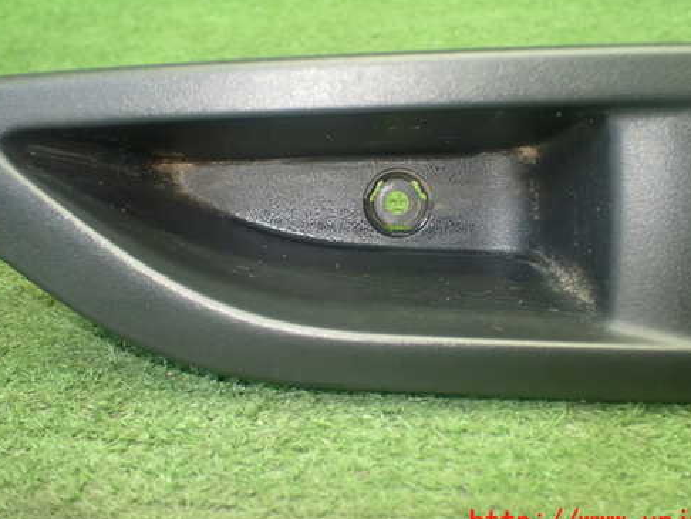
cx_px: 364
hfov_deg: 50.1
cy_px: 222
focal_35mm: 37
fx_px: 739
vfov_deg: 38.6
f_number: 2.3
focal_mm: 5.4
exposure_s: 1/100
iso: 800
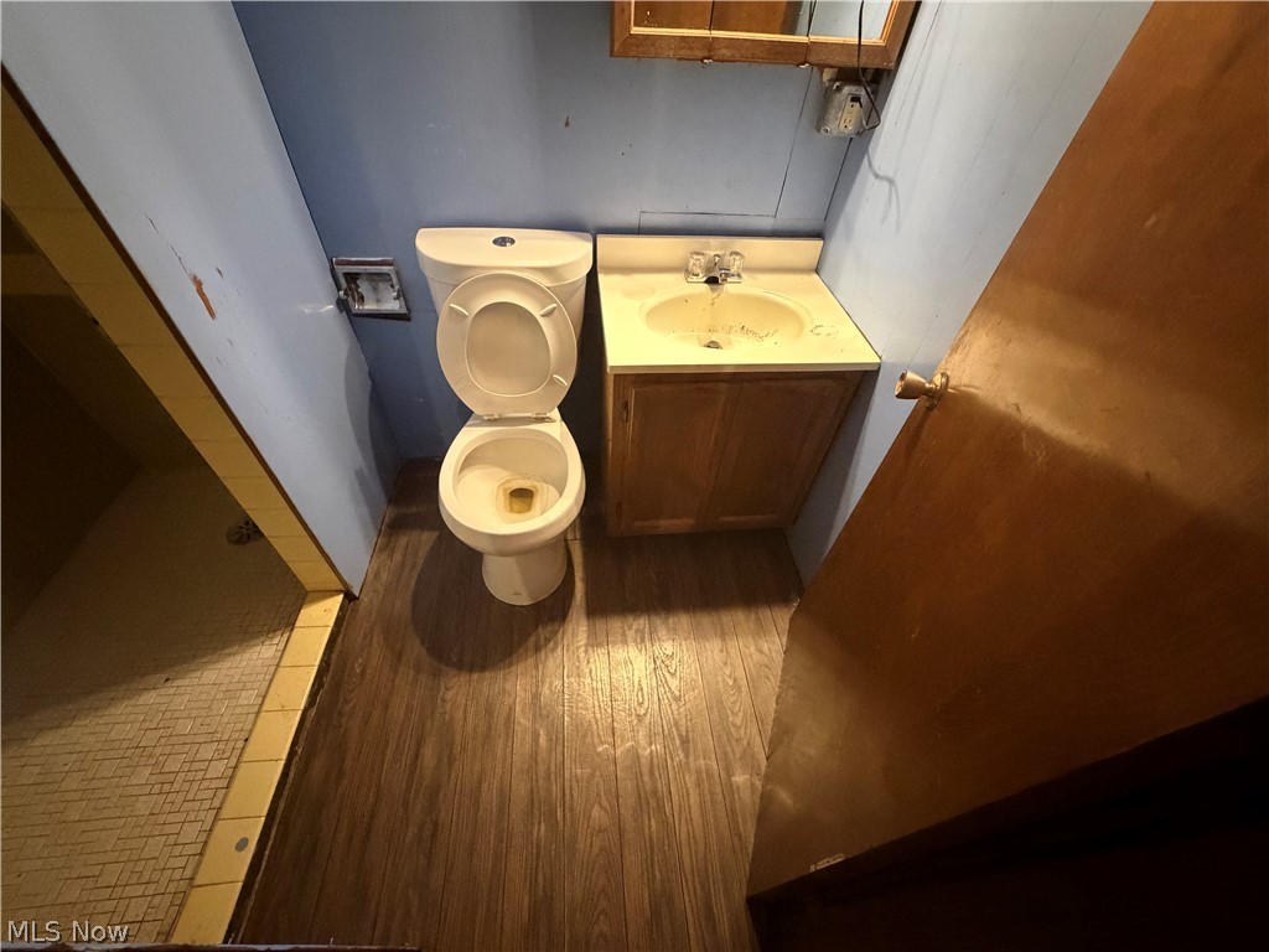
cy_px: 476
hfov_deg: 102.1
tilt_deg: -46.5
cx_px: 634
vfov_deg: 85.7
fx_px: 513
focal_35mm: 14
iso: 1250
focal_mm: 2.22
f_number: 2.2
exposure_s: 1/40
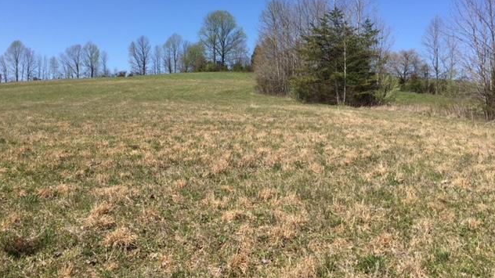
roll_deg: +0.3
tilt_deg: +1.2
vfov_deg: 36.5
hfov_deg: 61.0
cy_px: 110
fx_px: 420
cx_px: 246
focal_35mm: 32
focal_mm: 4.15
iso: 32
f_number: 2.2
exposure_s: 1/1980
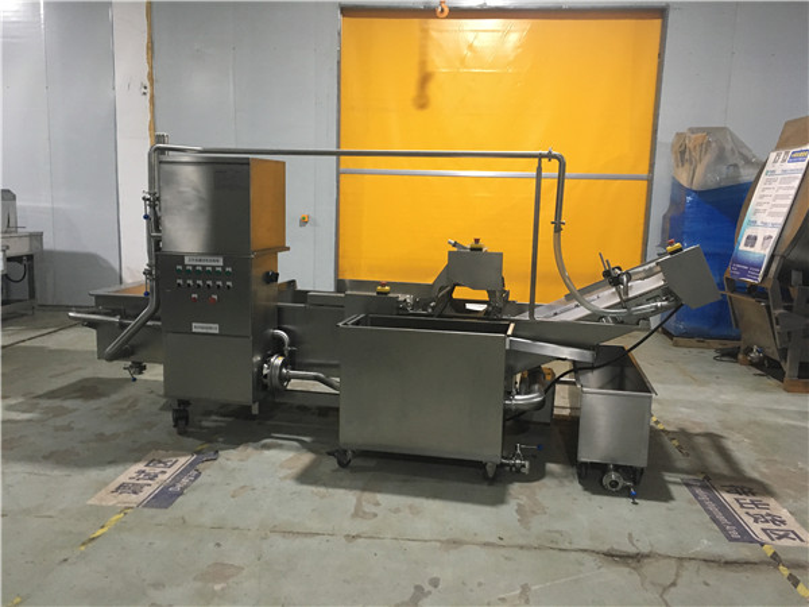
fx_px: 678
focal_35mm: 29
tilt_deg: -6.7
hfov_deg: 61.7
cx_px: 404
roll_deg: -0.4
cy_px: 304
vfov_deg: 48.2
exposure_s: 1/20
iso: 200
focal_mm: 4.15
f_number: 2.2
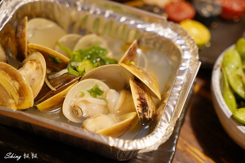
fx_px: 476
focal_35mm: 70
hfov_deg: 28.8
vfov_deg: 19.5
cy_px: 82
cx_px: 122
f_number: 4
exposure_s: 1/15
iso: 1600
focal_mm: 70
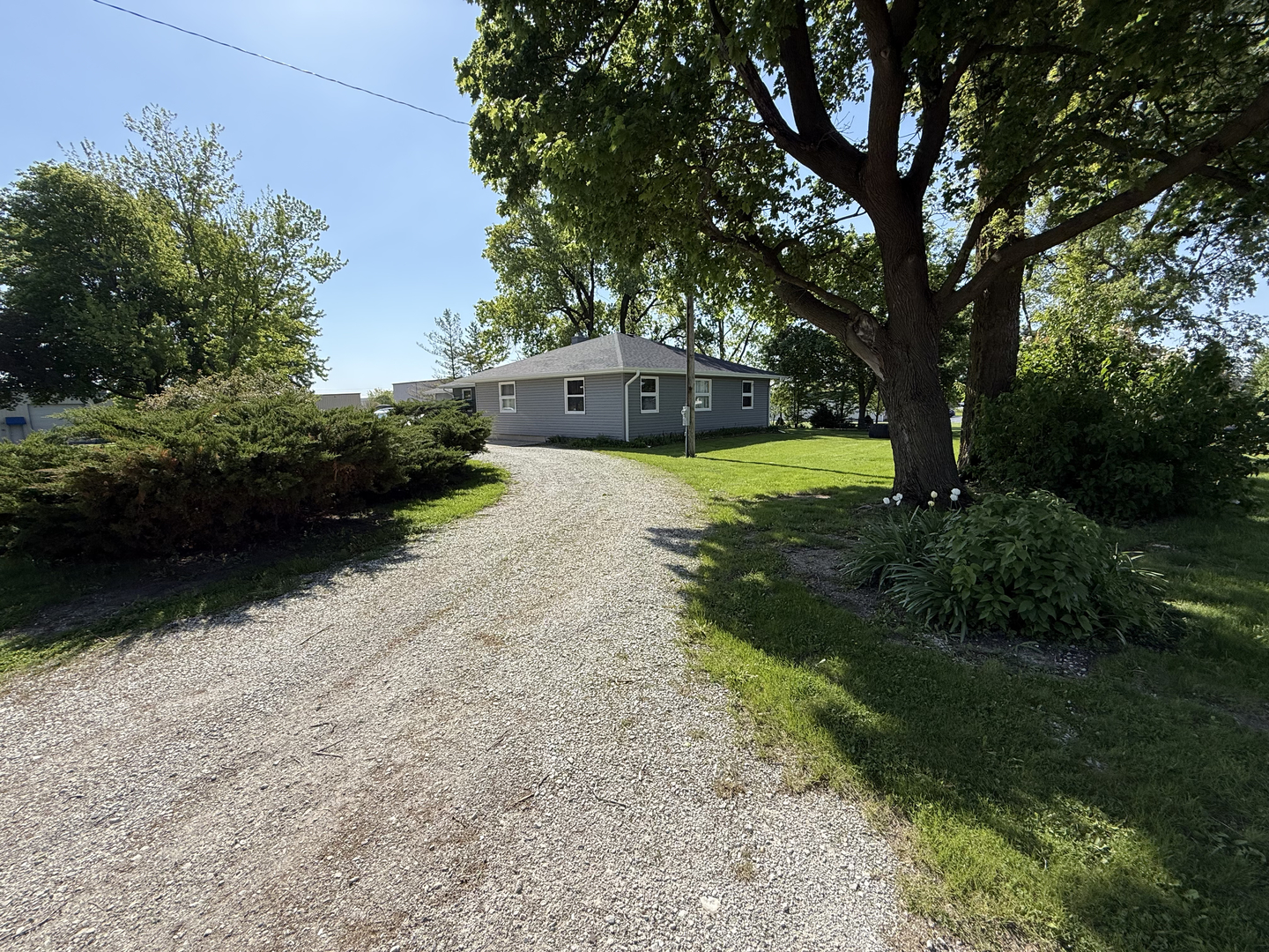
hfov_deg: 102.1
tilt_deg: -9.1
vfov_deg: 85.7
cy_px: 476
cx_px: 634
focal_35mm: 14
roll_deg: -0.2
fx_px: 513
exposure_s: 1/1189
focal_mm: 2.22
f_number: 2.2
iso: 50
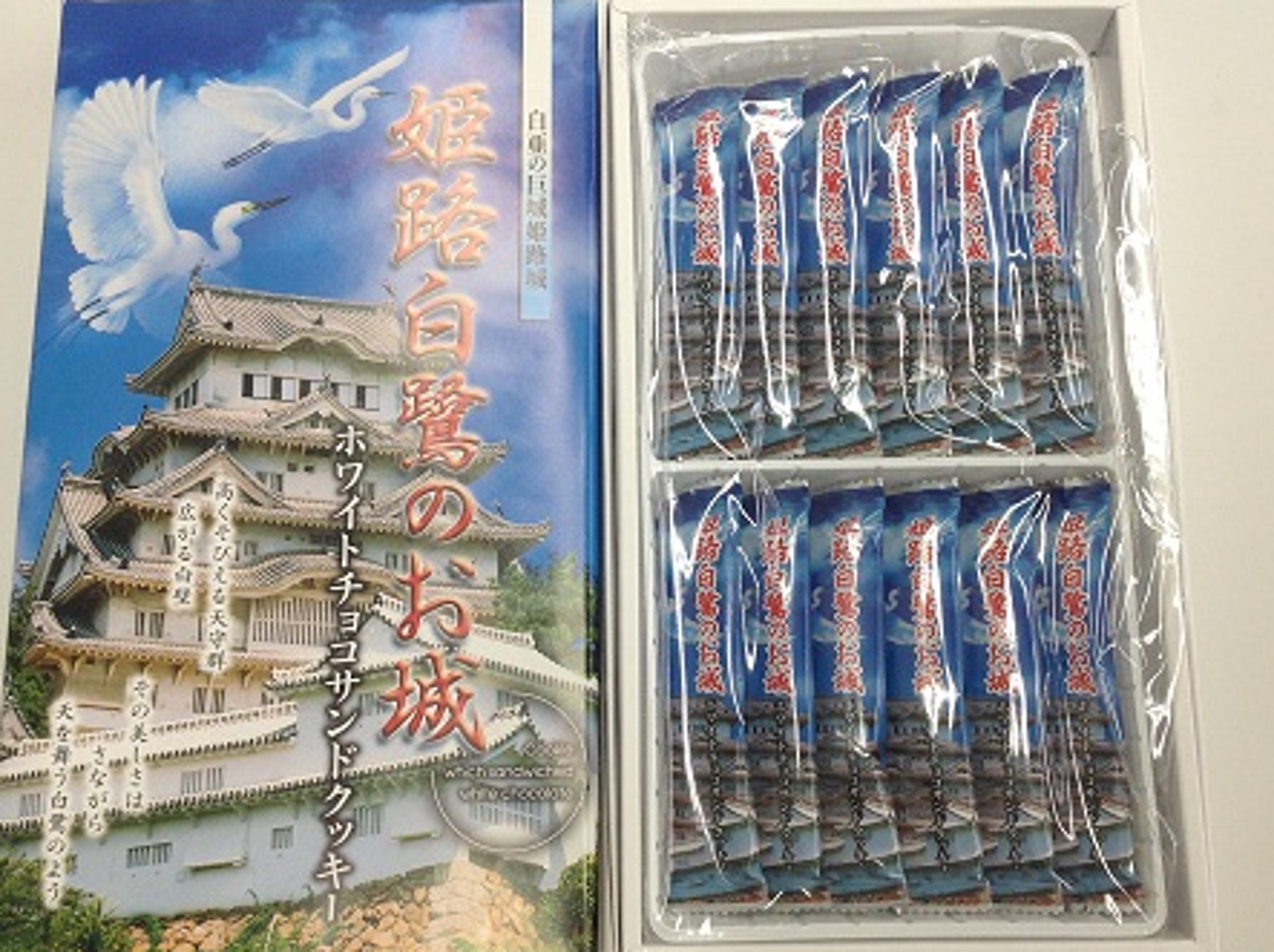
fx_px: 1507
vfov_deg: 35.0
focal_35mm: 41
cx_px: 625
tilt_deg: -78.9
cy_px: 506
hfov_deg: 45.8
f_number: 2.4
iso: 80
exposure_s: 1/120
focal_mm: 4.28
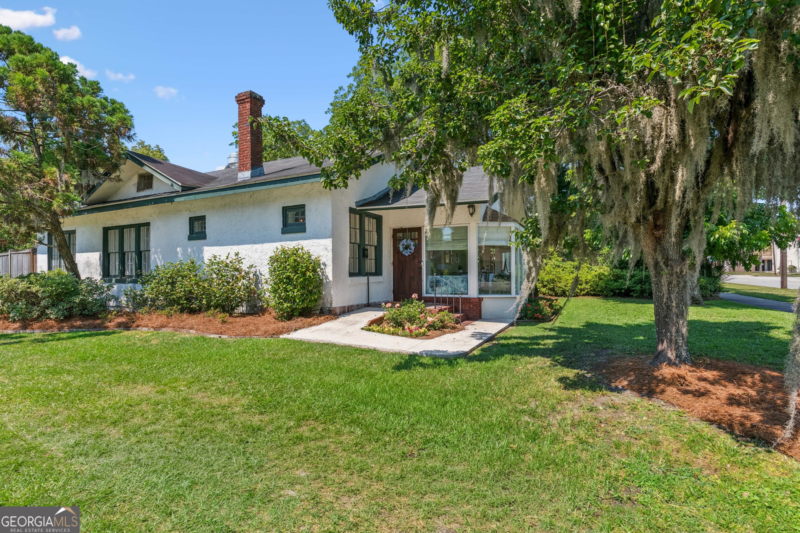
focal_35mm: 18
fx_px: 400
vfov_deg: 67.4
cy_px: 266
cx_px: 400
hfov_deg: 90.0
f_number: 9
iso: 250
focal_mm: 18
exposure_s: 1/125
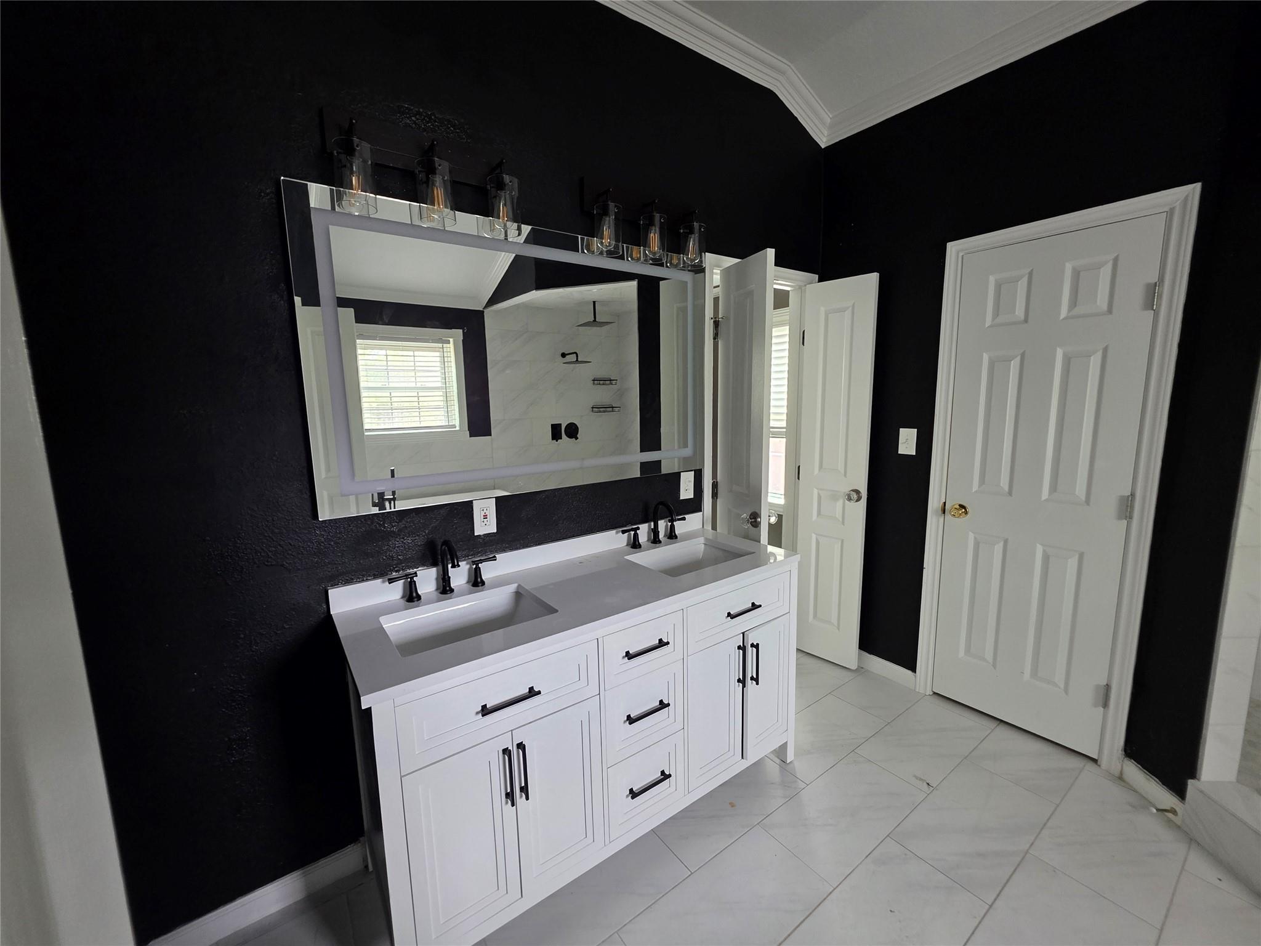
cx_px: 630
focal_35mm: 13
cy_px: 473
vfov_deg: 89.9
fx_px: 474
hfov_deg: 106.2
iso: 200
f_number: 1.9
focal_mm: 2.2
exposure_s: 1/60
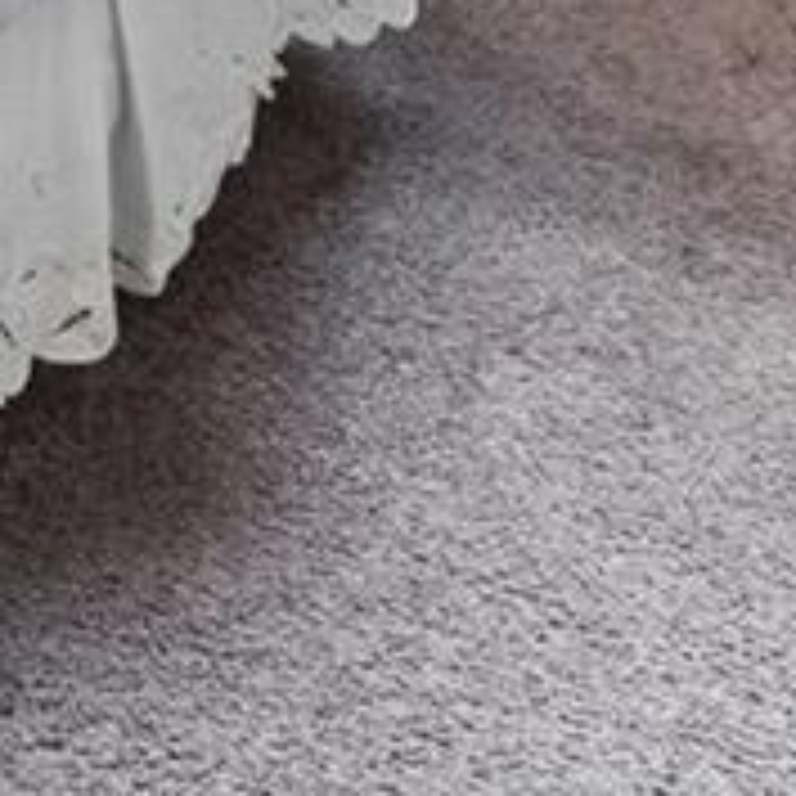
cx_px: -648
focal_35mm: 123
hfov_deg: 12.8
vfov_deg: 10.3
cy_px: -1579
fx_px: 3200
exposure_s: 1/50
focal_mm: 16
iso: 800
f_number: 9
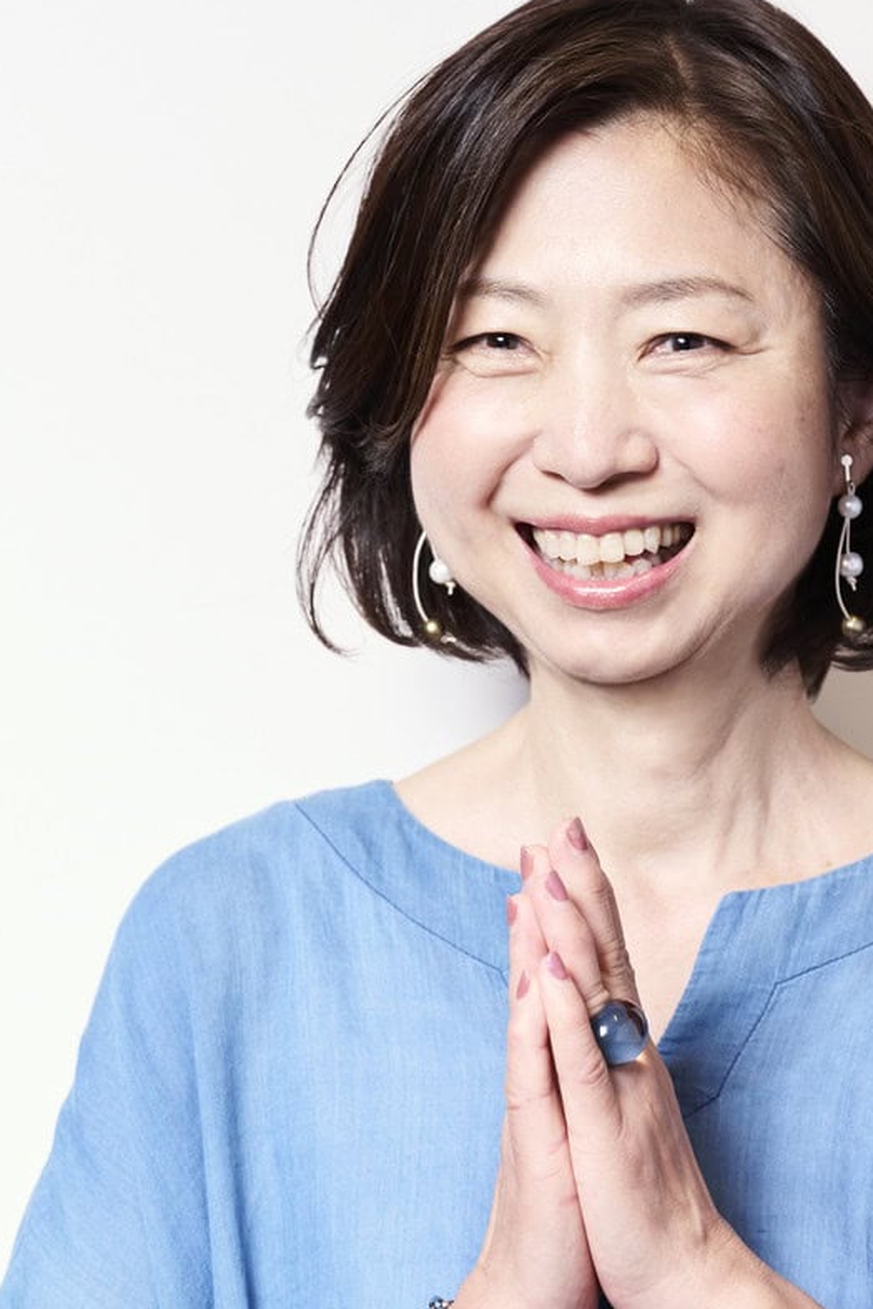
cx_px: 574
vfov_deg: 12.8
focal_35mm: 160
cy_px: 607
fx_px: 5817
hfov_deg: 8.6
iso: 400
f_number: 6.3
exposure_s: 1/125
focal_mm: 105
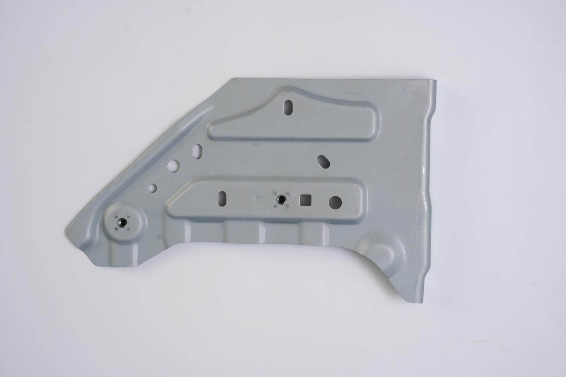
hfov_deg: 28.8
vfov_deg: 19.4
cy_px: 188
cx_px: 283
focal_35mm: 70
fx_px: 1100
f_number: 8
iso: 320
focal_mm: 70
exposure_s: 1/250
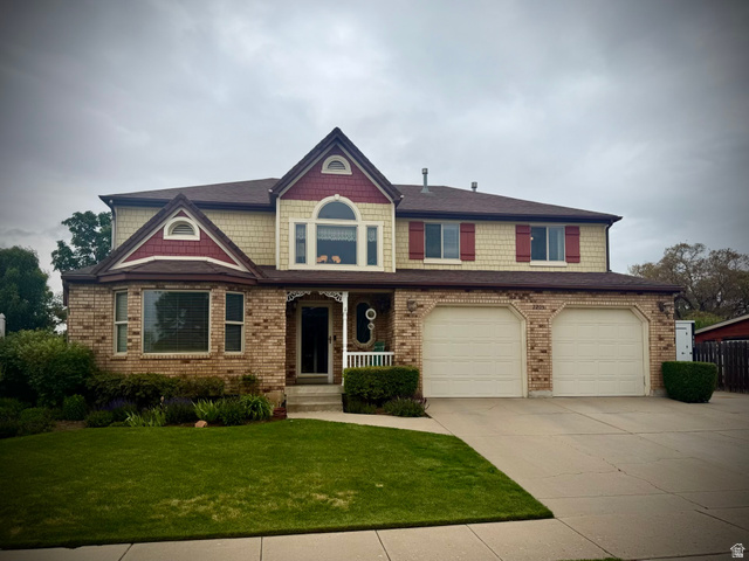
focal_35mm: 24
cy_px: 280
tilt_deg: +8.1
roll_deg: +2.2
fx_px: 519
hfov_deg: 71.6
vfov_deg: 56.8
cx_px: 374
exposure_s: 1/4405
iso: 80
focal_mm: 6.76
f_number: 1.78
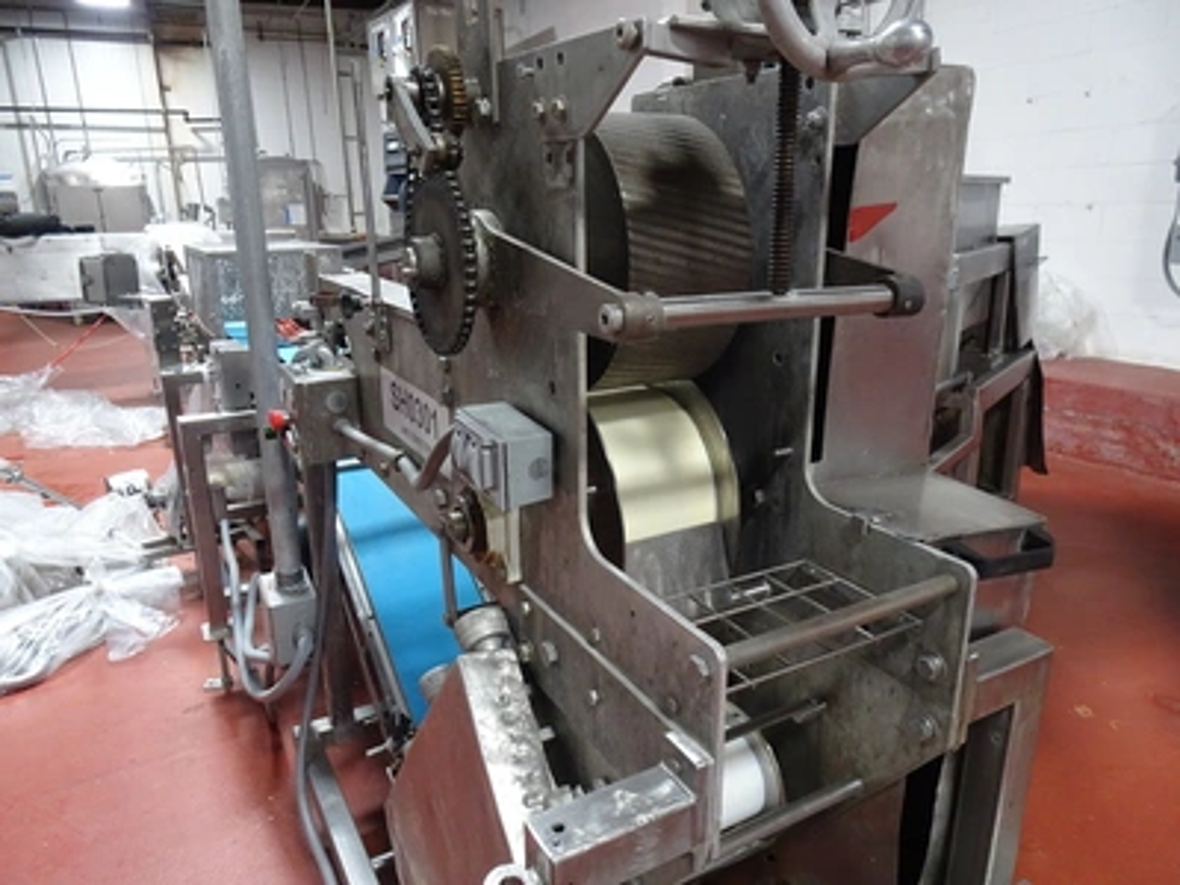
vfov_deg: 56.8
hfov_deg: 71.6
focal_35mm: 24
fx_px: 818
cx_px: 590
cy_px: 442
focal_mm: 4.1
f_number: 3.5
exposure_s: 1/30
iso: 400
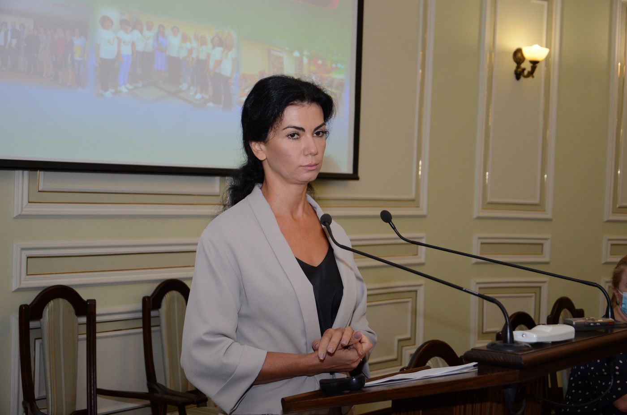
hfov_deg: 39.0
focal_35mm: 51
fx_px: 886
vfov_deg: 26.4
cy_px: 208
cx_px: 314
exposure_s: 1/200
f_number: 4.2
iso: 800
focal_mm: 34
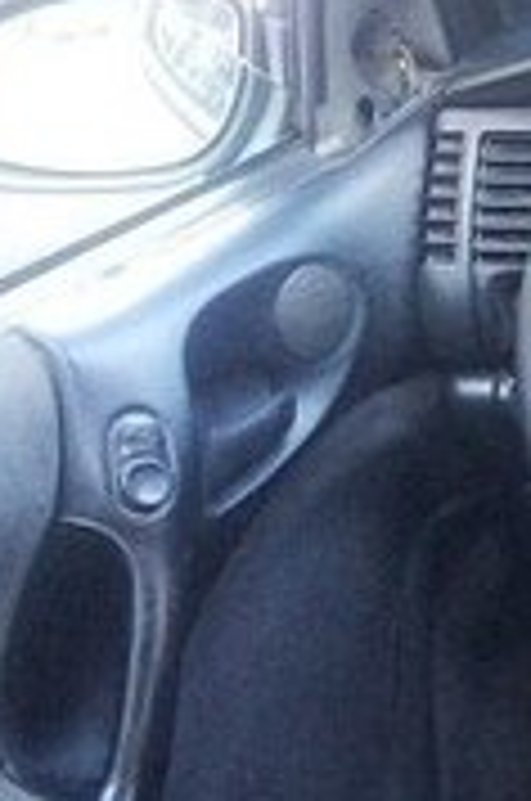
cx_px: 1372
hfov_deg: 10.2
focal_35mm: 112
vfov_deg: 18.2
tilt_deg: -21.5
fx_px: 2488
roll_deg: -0.4
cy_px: 227
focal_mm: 4.15
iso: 125
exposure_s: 1/33
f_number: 2.2
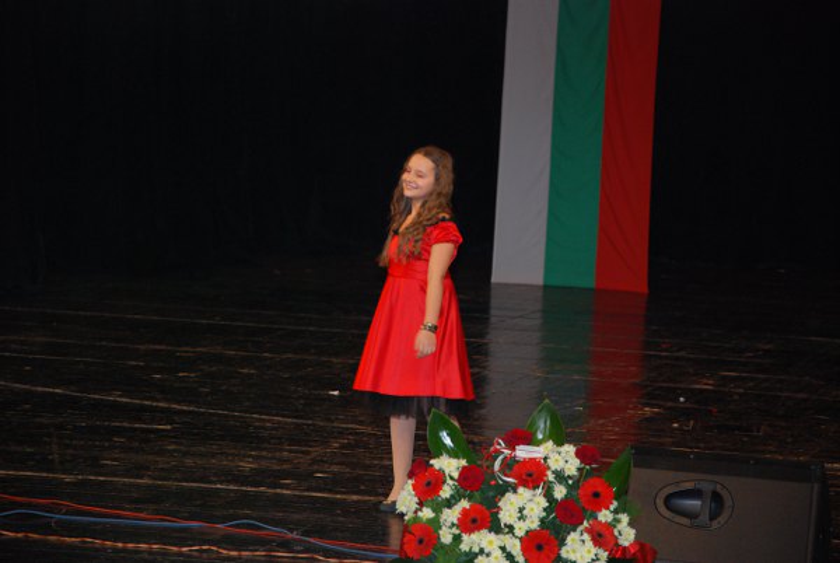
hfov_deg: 13.0
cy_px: 282
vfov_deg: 8.7
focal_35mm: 158
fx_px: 3680
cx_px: 420
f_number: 7.1
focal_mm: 105
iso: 800
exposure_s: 1/60
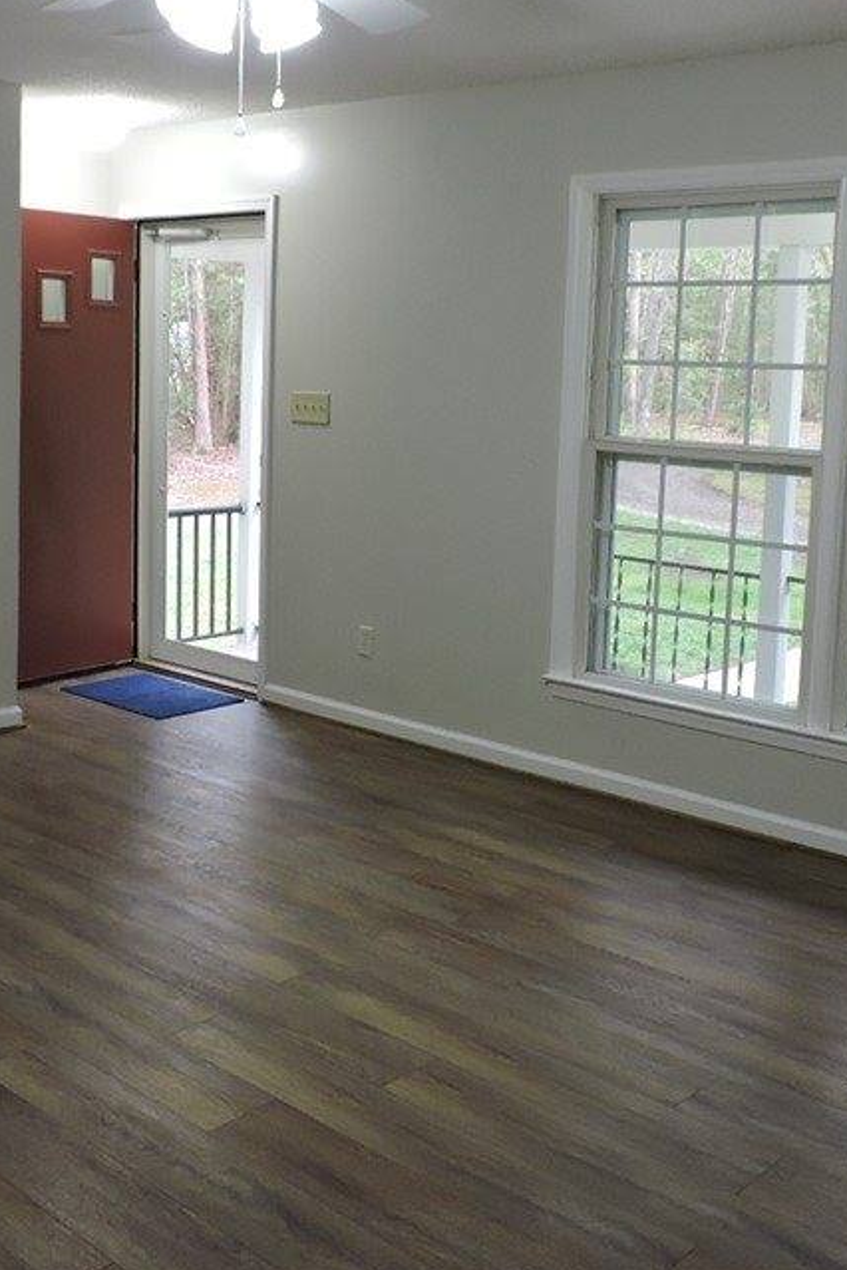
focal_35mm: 40
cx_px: 396
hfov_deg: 33.4
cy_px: 517
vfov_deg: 48.2
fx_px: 1412
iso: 220
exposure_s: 1/30
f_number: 3
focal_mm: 4.3
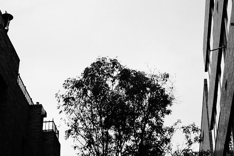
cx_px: 134
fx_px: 533
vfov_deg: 16.6
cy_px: 102
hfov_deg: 24.7
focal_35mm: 82
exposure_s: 1/125
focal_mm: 21.1
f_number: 4.5
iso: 500
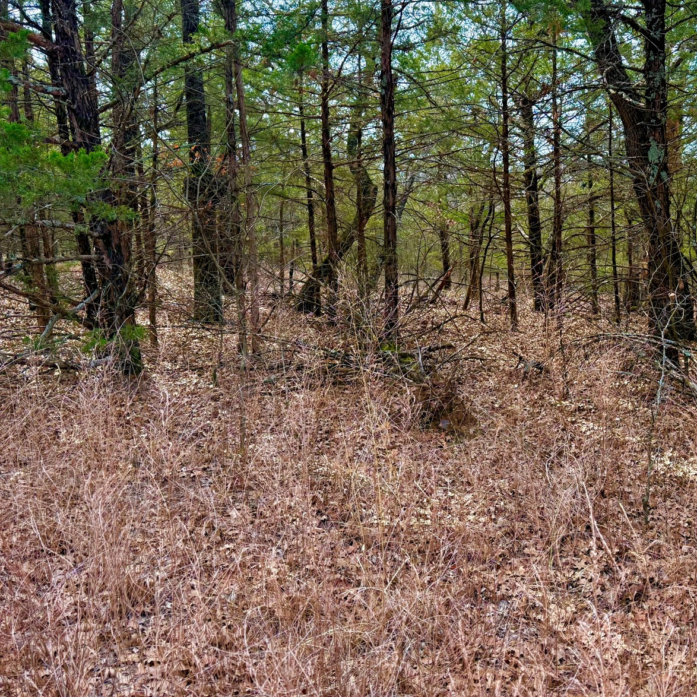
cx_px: 446
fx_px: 843
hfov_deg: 44.5
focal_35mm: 37
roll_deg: +3.6
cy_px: 302
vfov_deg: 44.8
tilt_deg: -6.6
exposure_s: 1/868
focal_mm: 6.76
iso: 100
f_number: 1.78
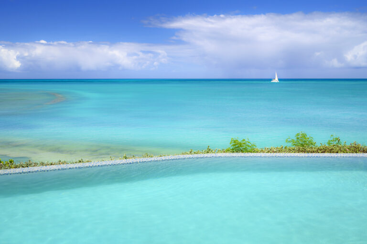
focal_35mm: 35
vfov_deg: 37.8
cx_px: 184
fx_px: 357
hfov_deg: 54.5
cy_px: 122
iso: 100
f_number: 6.3
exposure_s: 1/50
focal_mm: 35
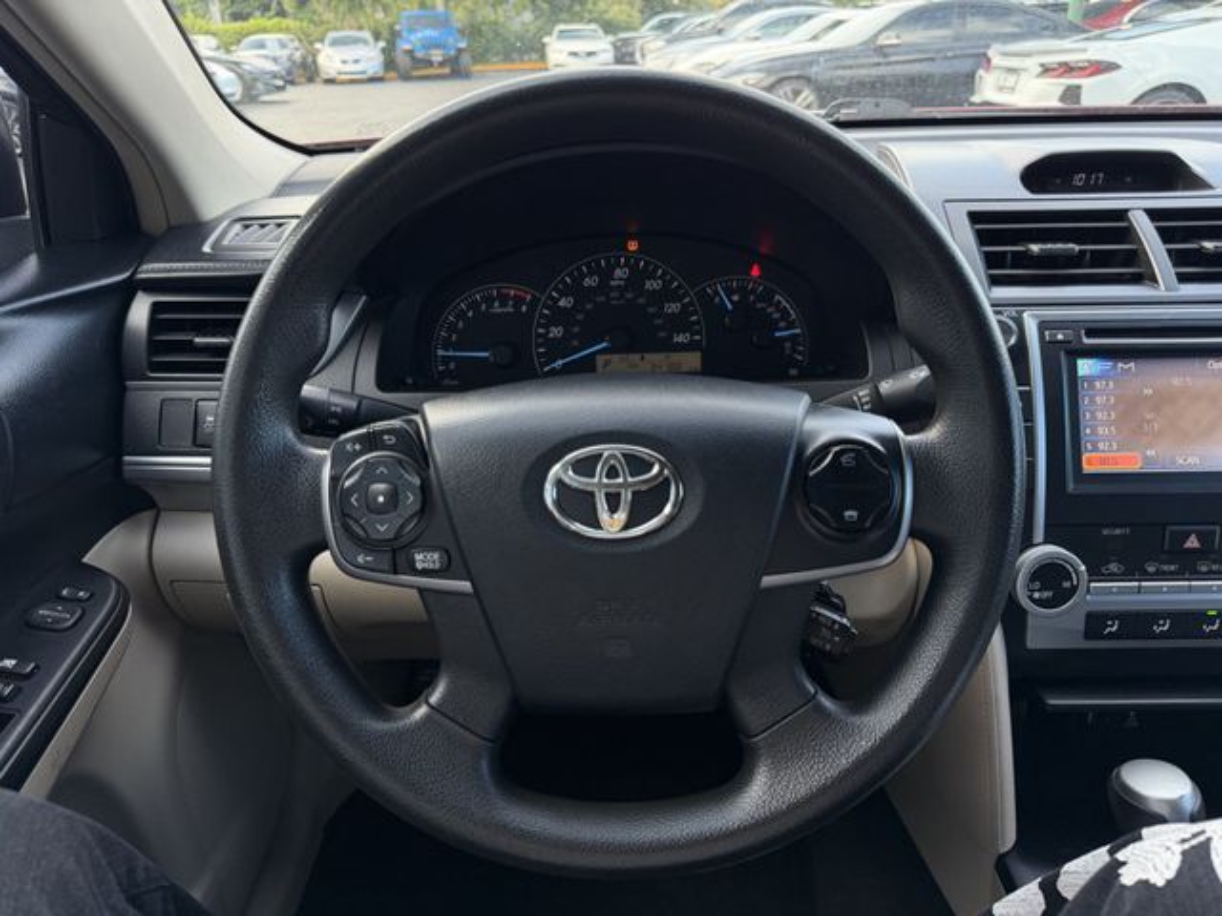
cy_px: 458
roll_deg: +3.0
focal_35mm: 24
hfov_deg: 71.6
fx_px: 847
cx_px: 611
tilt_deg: -25.8
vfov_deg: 56.8
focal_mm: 6.76
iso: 125
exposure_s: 1/169
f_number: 1.78
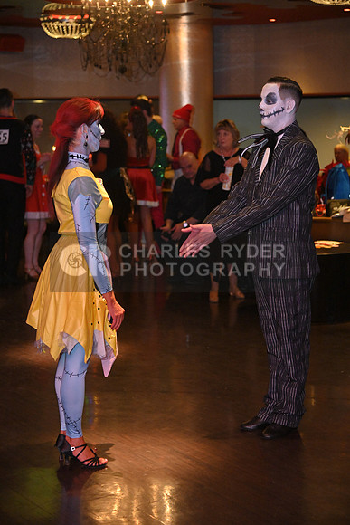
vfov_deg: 28.8
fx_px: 1020
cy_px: 262
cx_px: 175
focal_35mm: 70
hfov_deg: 19.5
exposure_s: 1/100
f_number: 4
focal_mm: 70
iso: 4000
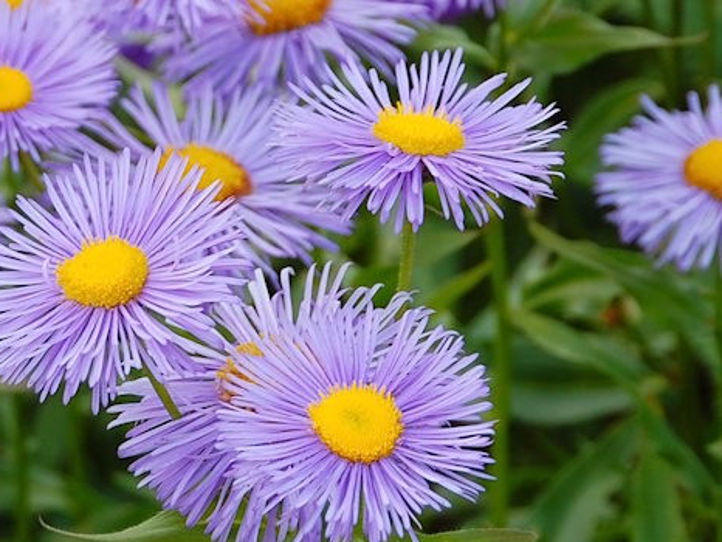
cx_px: 149
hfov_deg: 5.7
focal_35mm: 348
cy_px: 289
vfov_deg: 4.3
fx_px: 7253
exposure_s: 1/50
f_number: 7.1
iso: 200
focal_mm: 75
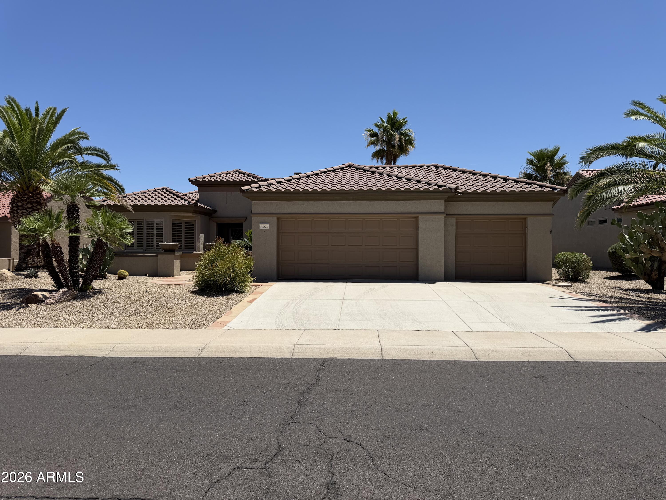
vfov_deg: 56.8
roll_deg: -0.6
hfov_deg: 71.6
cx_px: 333
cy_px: 250
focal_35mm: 24
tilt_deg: +0.1
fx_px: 462
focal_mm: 6.76
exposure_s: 1/7353
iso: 80
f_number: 1.78
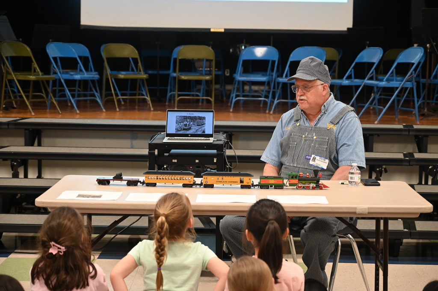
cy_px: 146
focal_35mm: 70
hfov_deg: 28.9
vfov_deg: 19.4
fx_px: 851
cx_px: 219
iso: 3200
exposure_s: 1/125
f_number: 4
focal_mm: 70
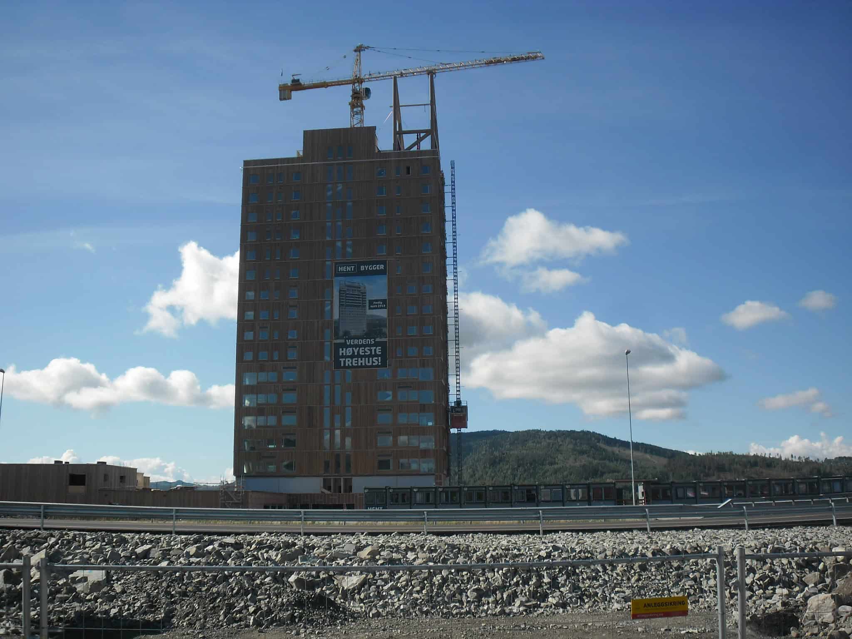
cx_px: 426
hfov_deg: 47.9
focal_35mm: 39
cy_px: 320
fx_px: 960
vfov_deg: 36.8
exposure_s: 1/103
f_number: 11.8
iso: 80
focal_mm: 6.9
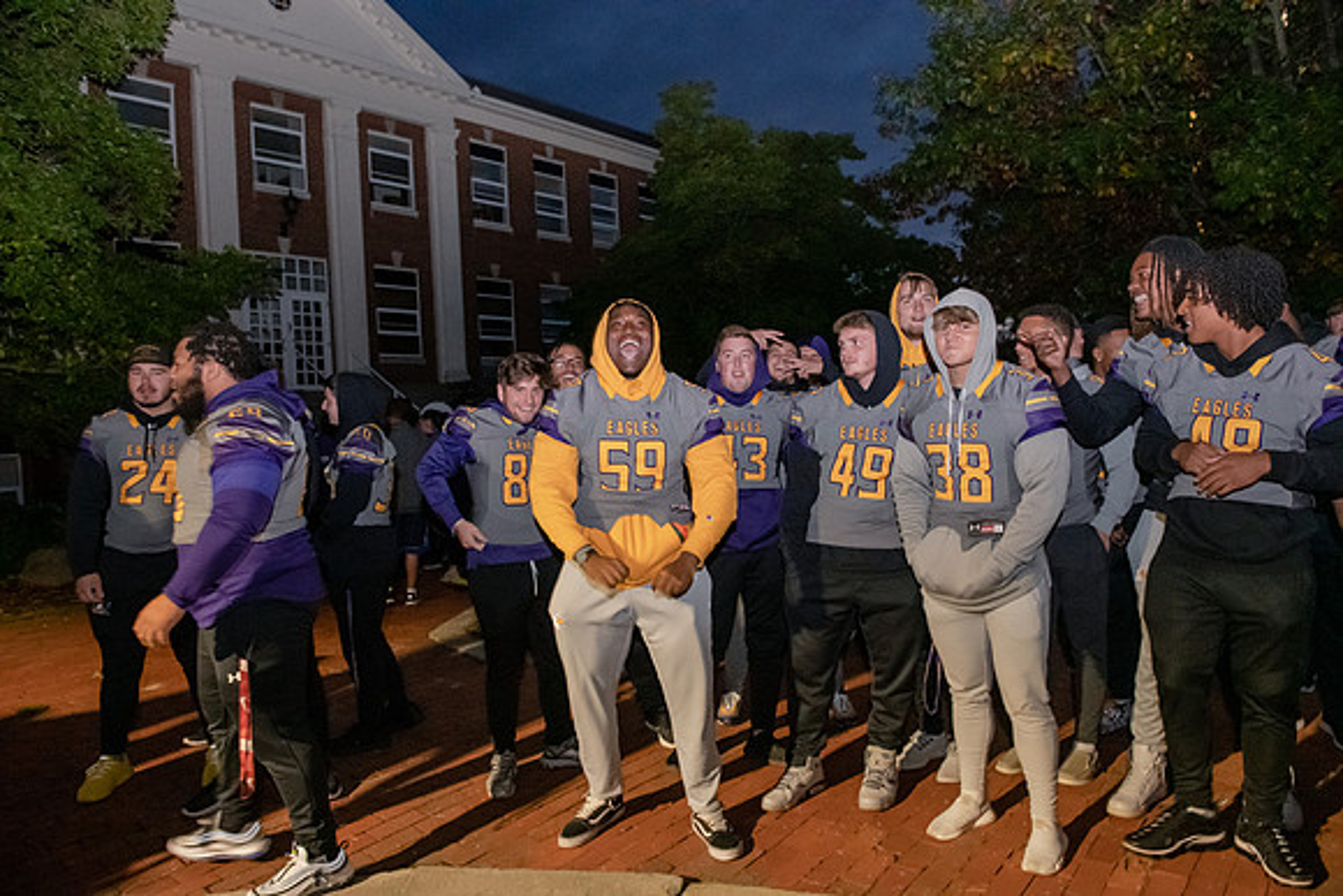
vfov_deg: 53.2
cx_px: 672
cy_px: 448
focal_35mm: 24
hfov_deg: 73.7
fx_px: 896
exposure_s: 1/40
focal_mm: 24
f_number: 4.5
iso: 6400
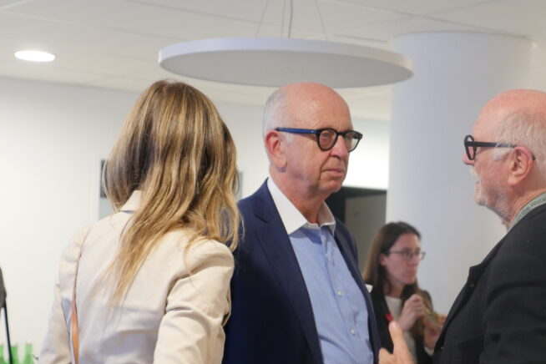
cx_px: 367
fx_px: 1532
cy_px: 254
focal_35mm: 101
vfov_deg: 13.5
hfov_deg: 20.1
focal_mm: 31
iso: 1000
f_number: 2.8
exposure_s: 1/80
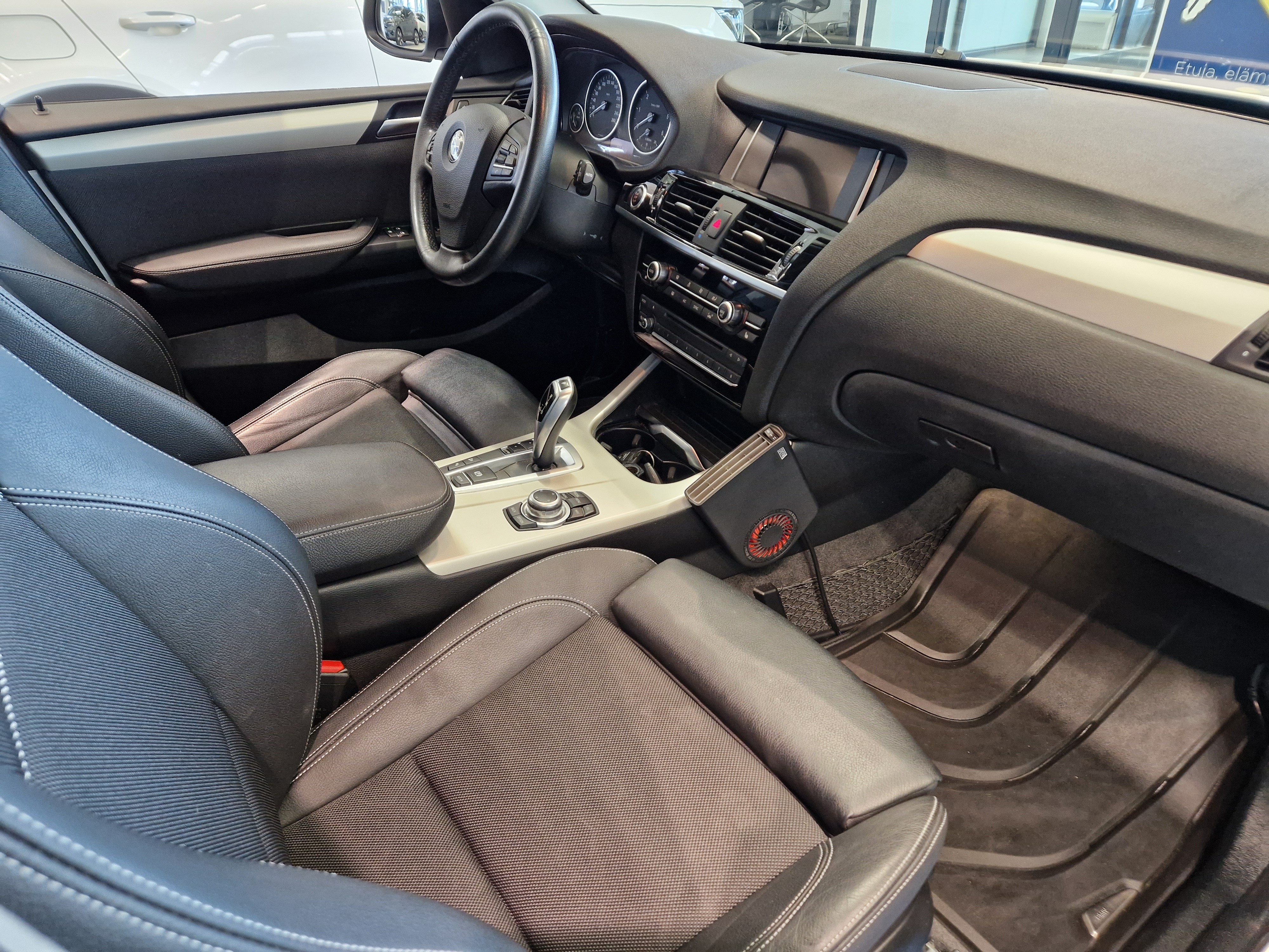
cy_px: 476
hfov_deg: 73.9
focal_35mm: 23
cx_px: 634
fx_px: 843
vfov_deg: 58.9
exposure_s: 1/100
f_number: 1.8
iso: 320
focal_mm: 5.4
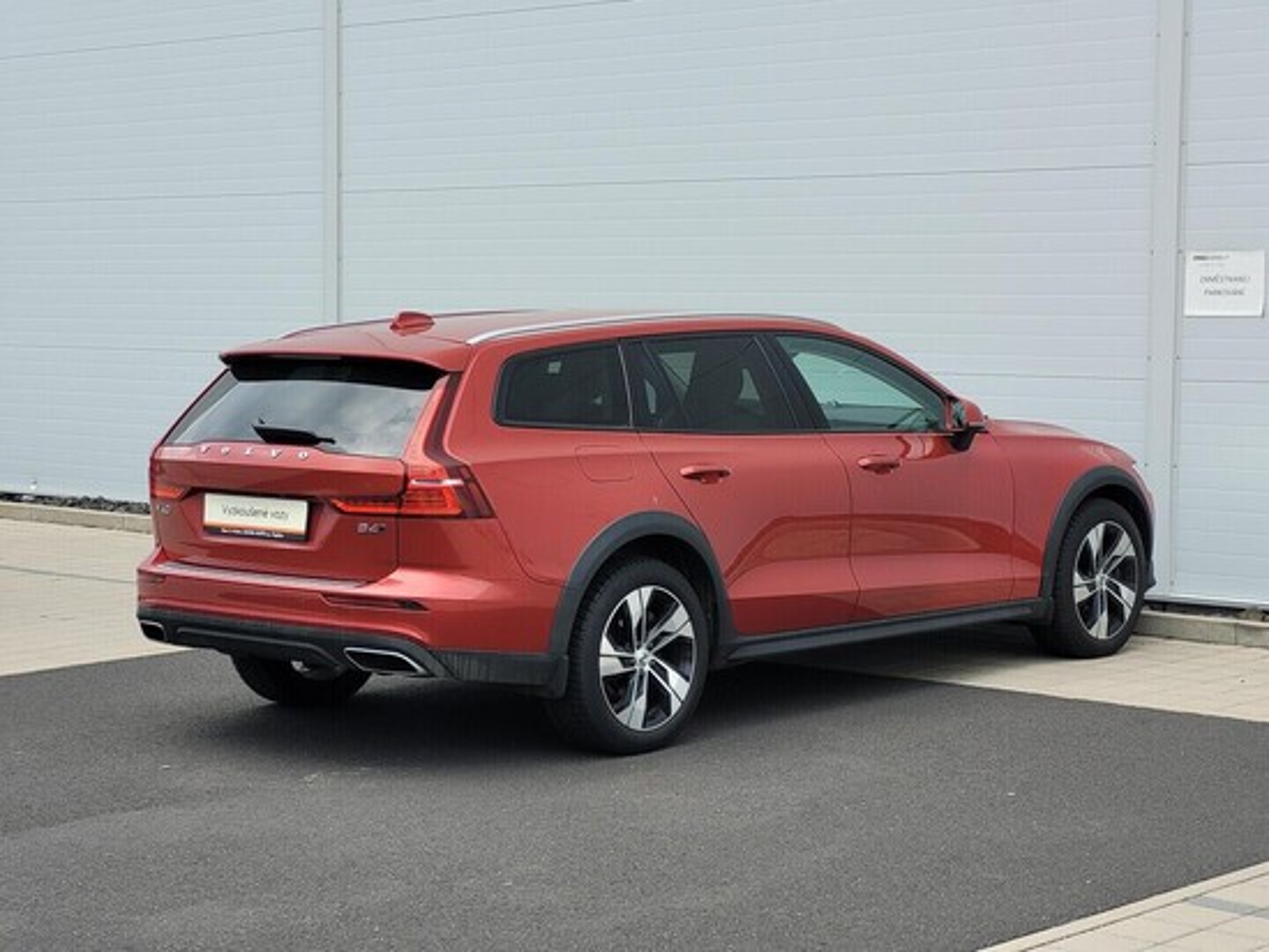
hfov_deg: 25.6
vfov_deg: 19.4
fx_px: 2787
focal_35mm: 76
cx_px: 634
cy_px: 476
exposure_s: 1/215
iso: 25
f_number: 2.4
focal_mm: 7.12
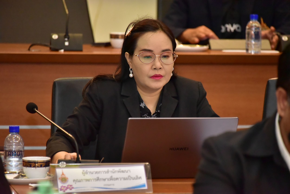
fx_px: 2418
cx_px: 145
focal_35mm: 300
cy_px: 97
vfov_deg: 4.6
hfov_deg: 6.9
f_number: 5.6
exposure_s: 1/200
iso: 8000
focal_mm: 300
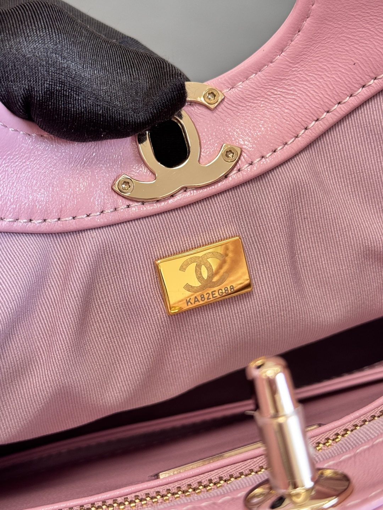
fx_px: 708
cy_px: 255
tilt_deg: -46.9
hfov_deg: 30.3
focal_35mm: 48
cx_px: 192
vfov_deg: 39.7
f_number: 1.78
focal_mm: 6.76
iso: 80
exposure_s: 1/59
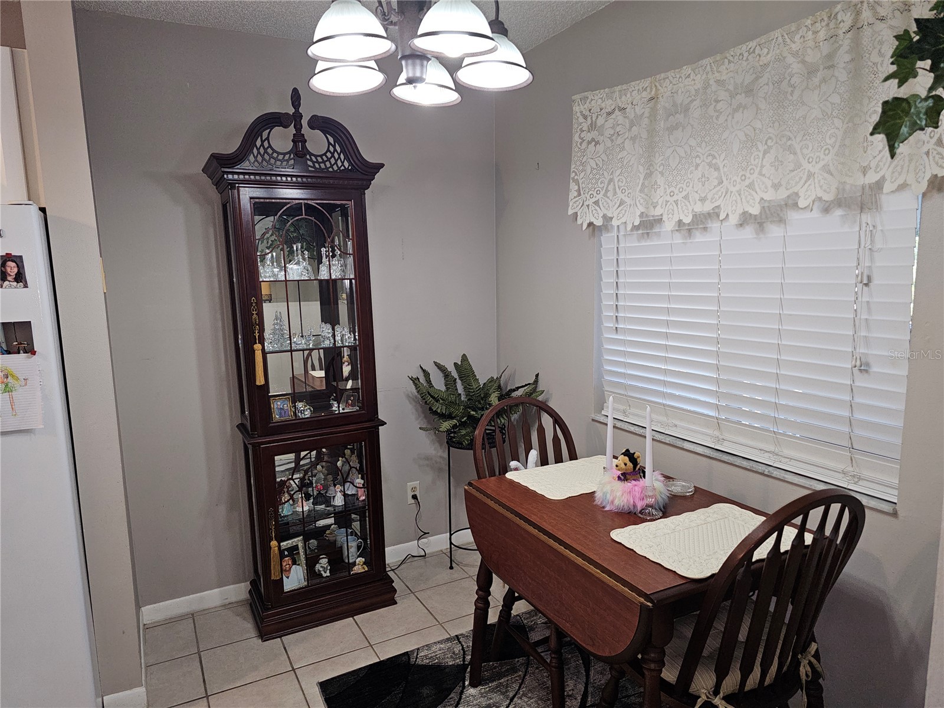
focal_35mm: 23
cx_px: 472
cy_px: 354
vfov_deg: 58.9
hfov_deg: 73.9
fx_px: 627
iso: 100
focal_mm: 6.3
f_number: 1.7
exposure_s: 1/40
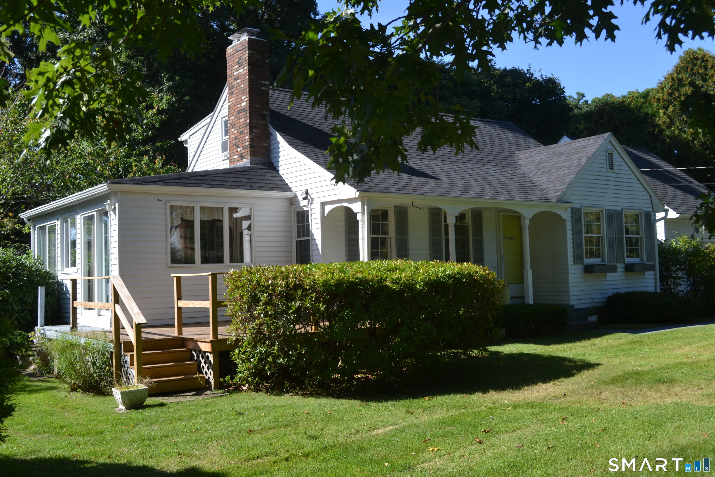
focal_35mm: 36
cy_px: 238
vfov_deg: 36.9
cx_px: 358
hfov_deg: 53.1
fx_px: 715
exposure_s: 1/200
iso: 100
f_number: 7.1
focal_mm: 24
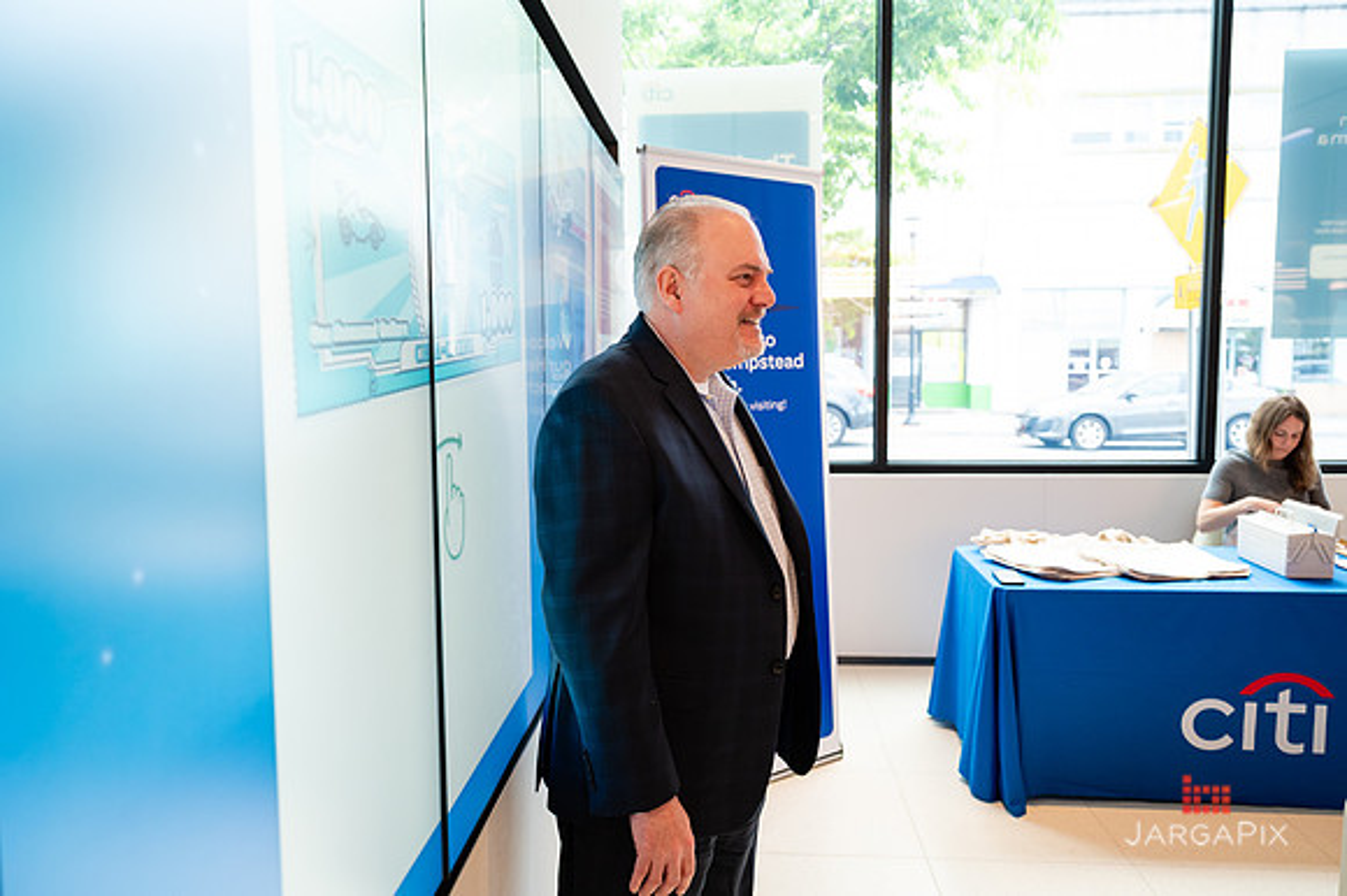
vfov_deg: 50.1
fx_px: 958
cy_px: 433
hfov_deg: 70.2
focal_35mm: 26
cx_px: 650
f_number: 3.2
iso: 1250
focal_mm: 24
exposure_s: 1/200
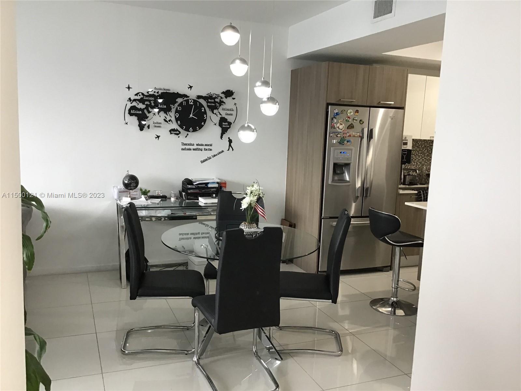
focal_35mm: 31
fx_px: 467
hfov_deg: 58.4
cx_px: 260
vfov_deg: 45.4
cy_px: 196
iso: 64
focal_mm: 3.3
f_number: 2.4
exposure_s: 1/30
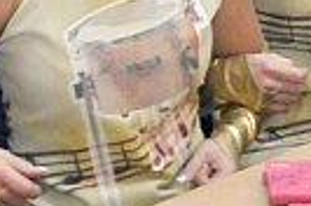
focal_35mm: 197
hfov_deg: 10.4
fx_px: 1698
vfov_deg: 6.9
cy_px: -21
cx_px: 248
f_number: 4.5
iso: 3200
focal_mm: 34
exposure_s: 1/100
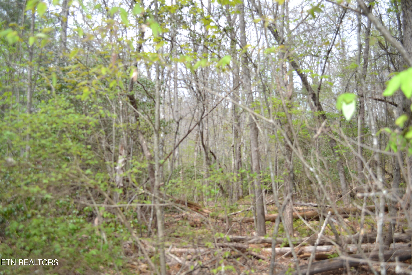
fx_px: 343
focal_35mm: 30
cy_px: 138
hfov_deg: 61.9
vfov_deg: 43.6
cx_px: 206
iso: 100
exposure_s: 1/200
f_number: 4
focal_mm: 20
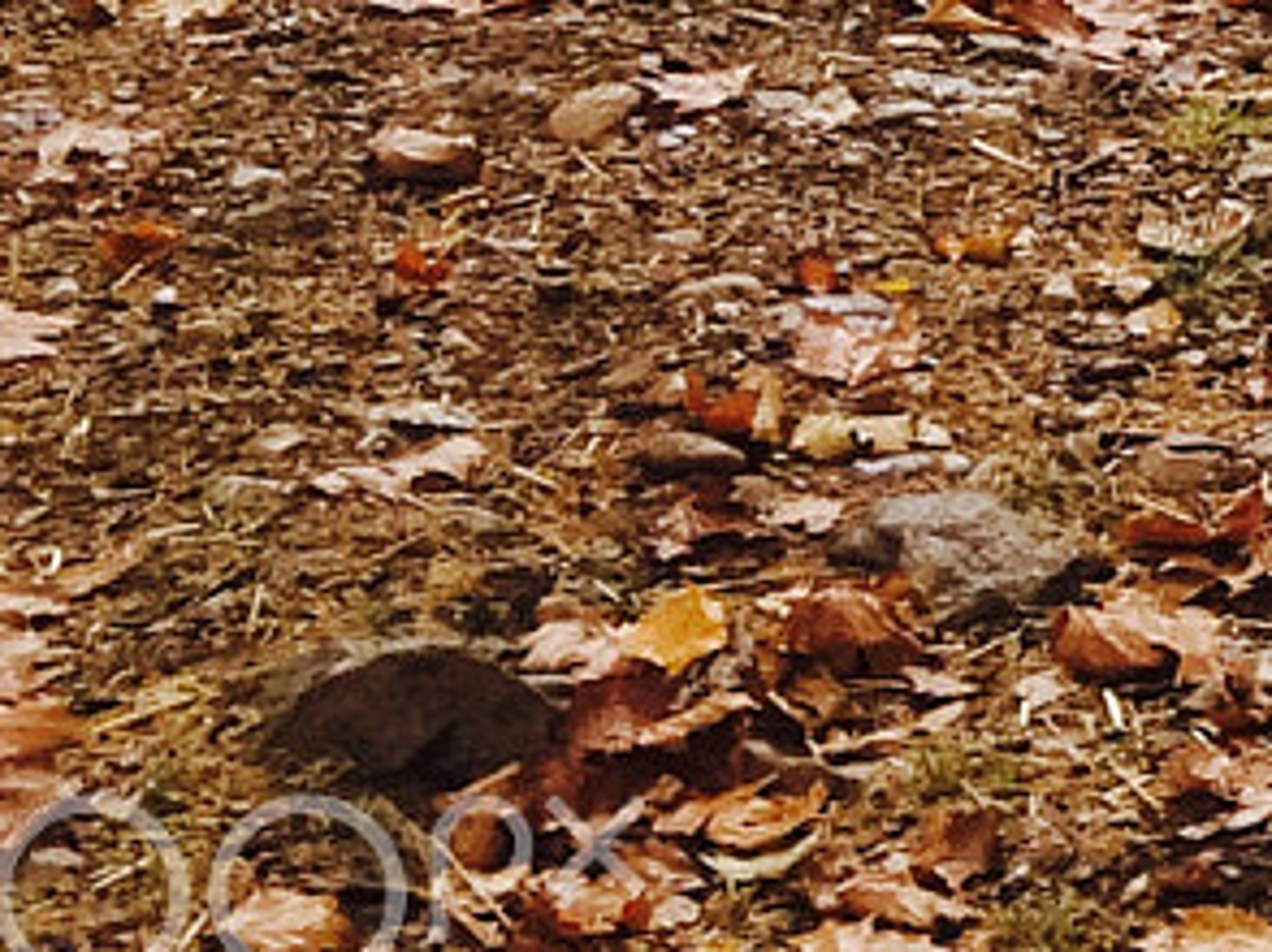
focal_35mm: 158
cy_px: -1134
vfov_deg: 8.7
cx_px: 3033
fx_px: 5801
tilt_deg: -7.6
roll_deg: -1.2
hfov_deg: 10.7
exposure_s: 1/100
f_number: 2.2
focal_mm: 4.15
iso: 64
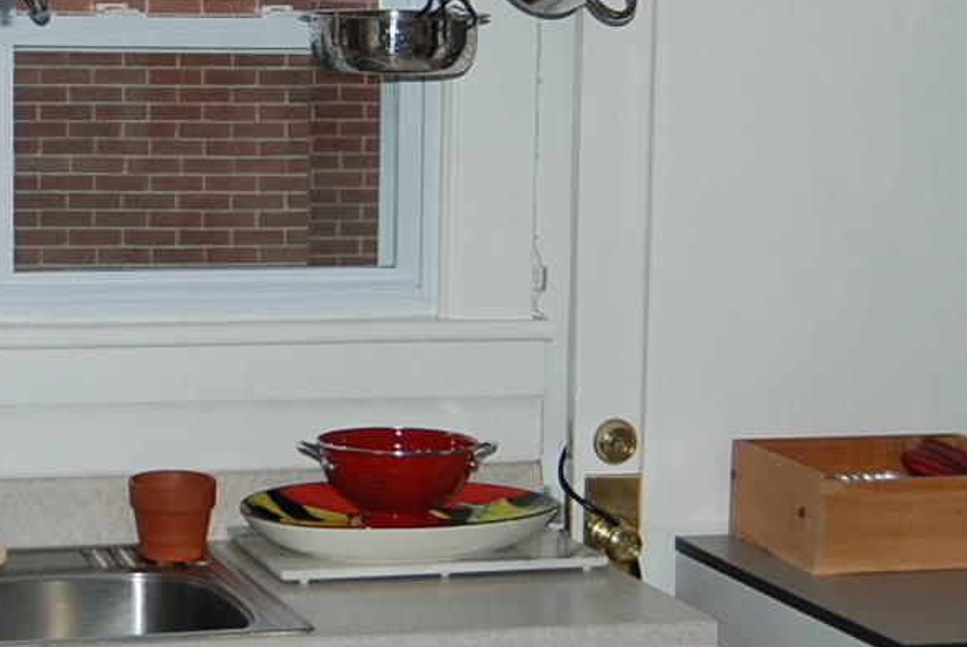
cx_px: 188
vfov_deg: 15.4
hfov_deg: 22.5
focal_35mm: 89
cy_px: 295
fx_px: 2394
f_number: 3.5
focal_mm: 18
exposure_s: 1/60
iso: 200
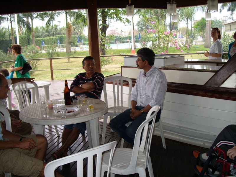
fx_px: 259
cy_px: 88
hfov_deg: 49.0
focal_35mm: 38
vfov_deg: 37.7
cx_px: 118
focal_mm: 7.8
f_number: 2.8
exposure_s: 1/30
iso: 50
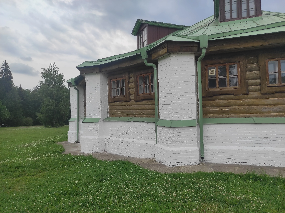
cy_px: 106
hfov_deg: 69.4
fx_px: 206
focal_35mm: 25
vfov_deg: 54.8
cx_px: 142
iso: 100
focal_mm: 5.43
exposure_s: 1/1919
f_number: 1.89
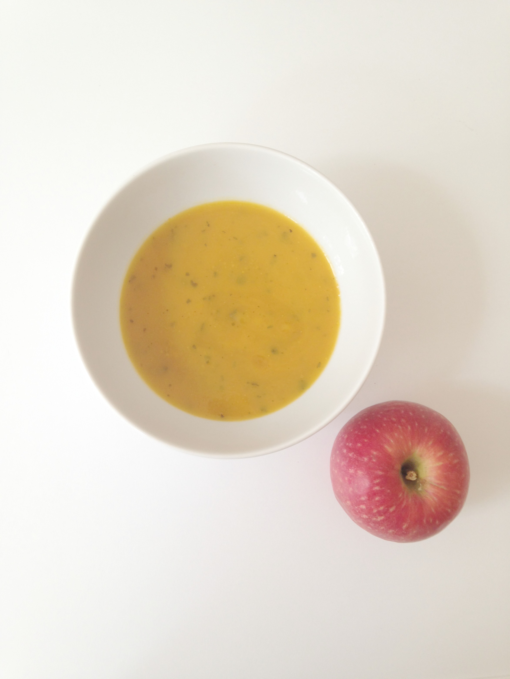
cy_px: 340
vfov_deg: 55.4
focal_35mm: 33
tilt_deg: -81.3
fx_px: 648
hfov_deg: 42.9
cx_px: 255
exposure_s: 1/24
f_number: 2.4
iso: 50
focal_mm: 4.12
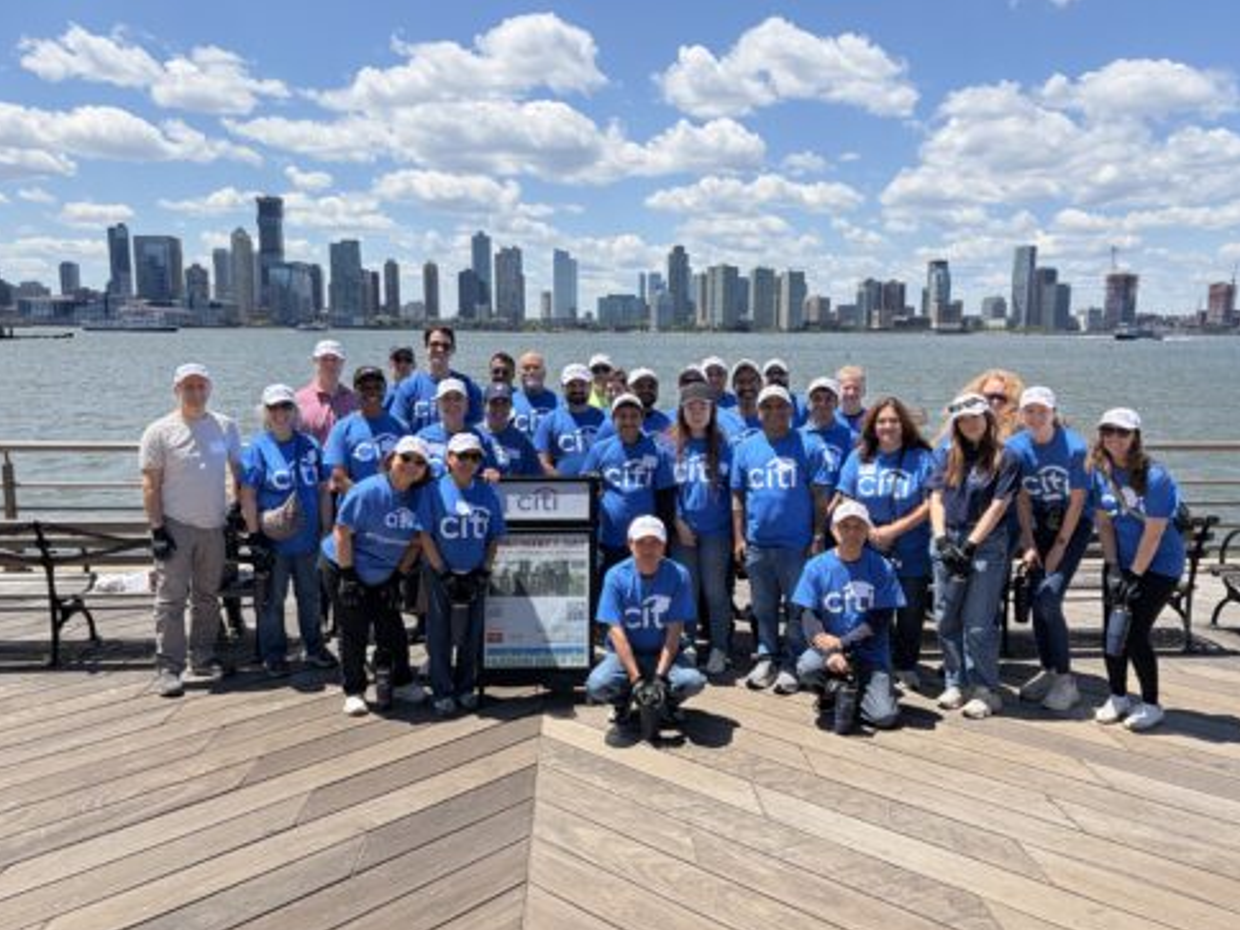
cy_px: 475
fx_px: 1039
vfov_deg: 48.2
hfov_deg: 61.7
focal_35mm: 29
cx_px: 630
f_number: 1.6
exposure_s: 1/3831
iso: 50
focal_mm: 5.96
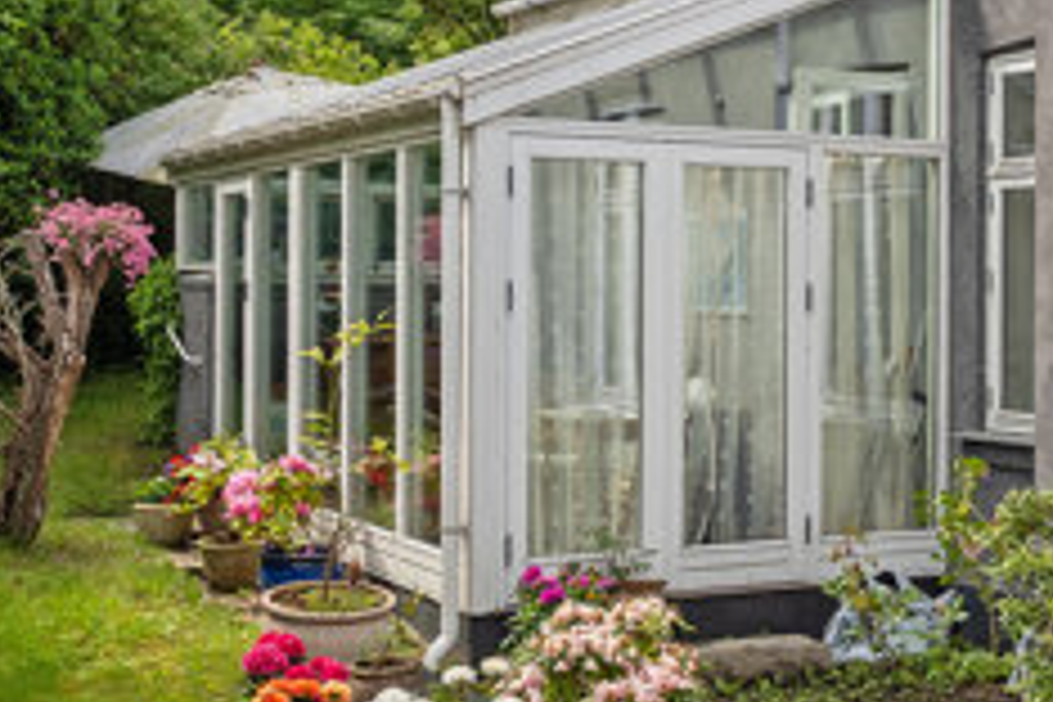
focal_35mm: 64
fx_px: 1872
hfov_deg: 30.3
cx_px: 909
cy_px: 166
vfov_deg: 21.0
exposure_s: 1/80
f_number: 7.1
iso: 200
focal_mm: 16.6
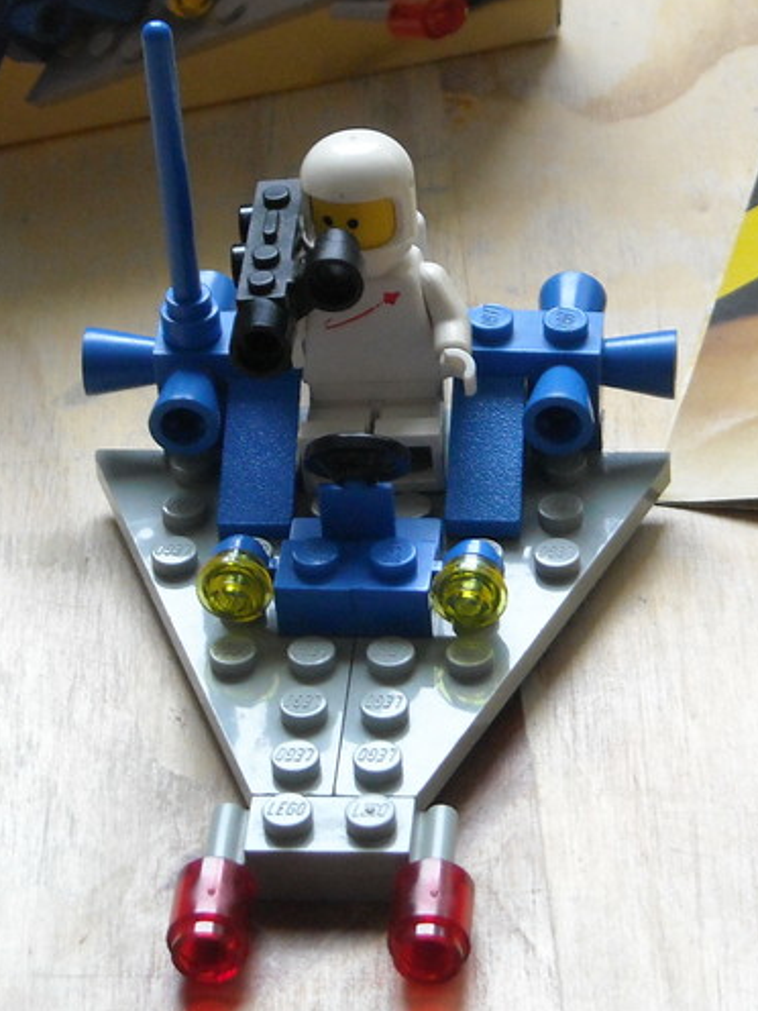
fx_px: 4029
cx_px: 448
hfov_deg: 10.7
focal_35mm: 138
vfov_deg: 14.3
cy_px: 370
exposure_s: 1/52
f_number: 3.9
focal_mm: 12.3
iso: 248
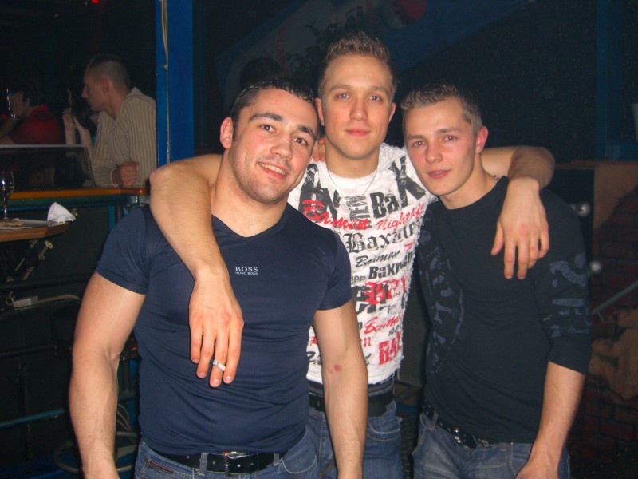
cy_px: 240
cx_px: 319
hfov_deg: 49.0
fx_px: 700
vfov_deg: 37.7
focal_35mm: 38
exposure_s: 1/60
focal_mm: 7.9
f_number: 2.8
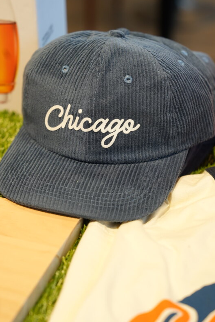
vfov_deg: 26.3
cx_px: 109
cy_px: 162
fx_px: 689
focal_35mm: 77
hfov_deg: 17.7
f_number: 4
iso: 800
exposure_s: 1/80
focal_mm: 70
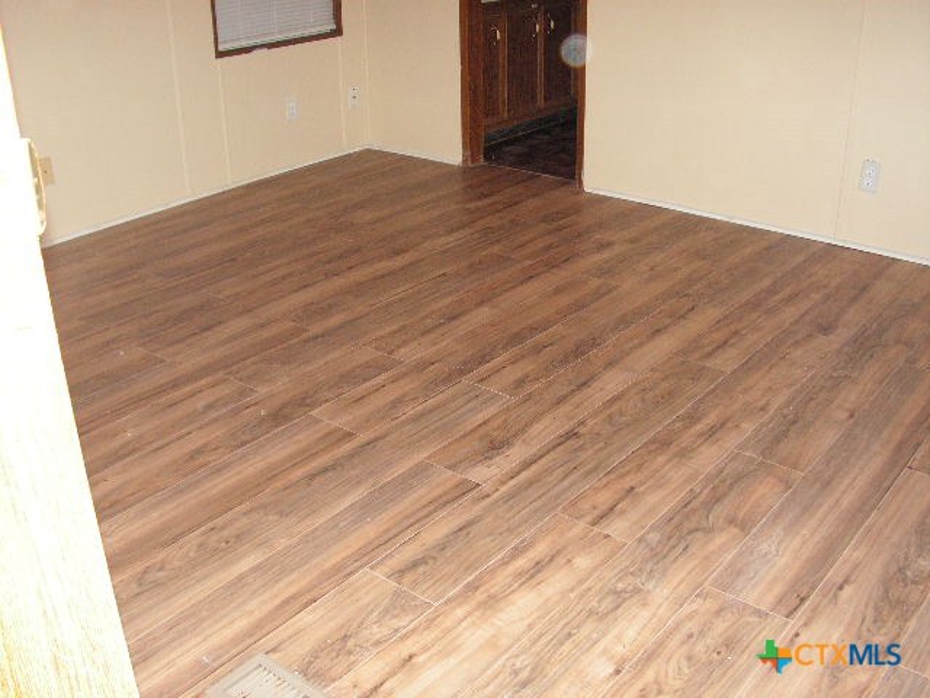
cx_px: 465
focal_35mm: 36
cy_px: 349
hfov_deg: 51.4
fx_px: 967
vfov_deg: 39.7
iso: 160
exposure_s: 1/40
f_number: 3.2
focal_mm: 6
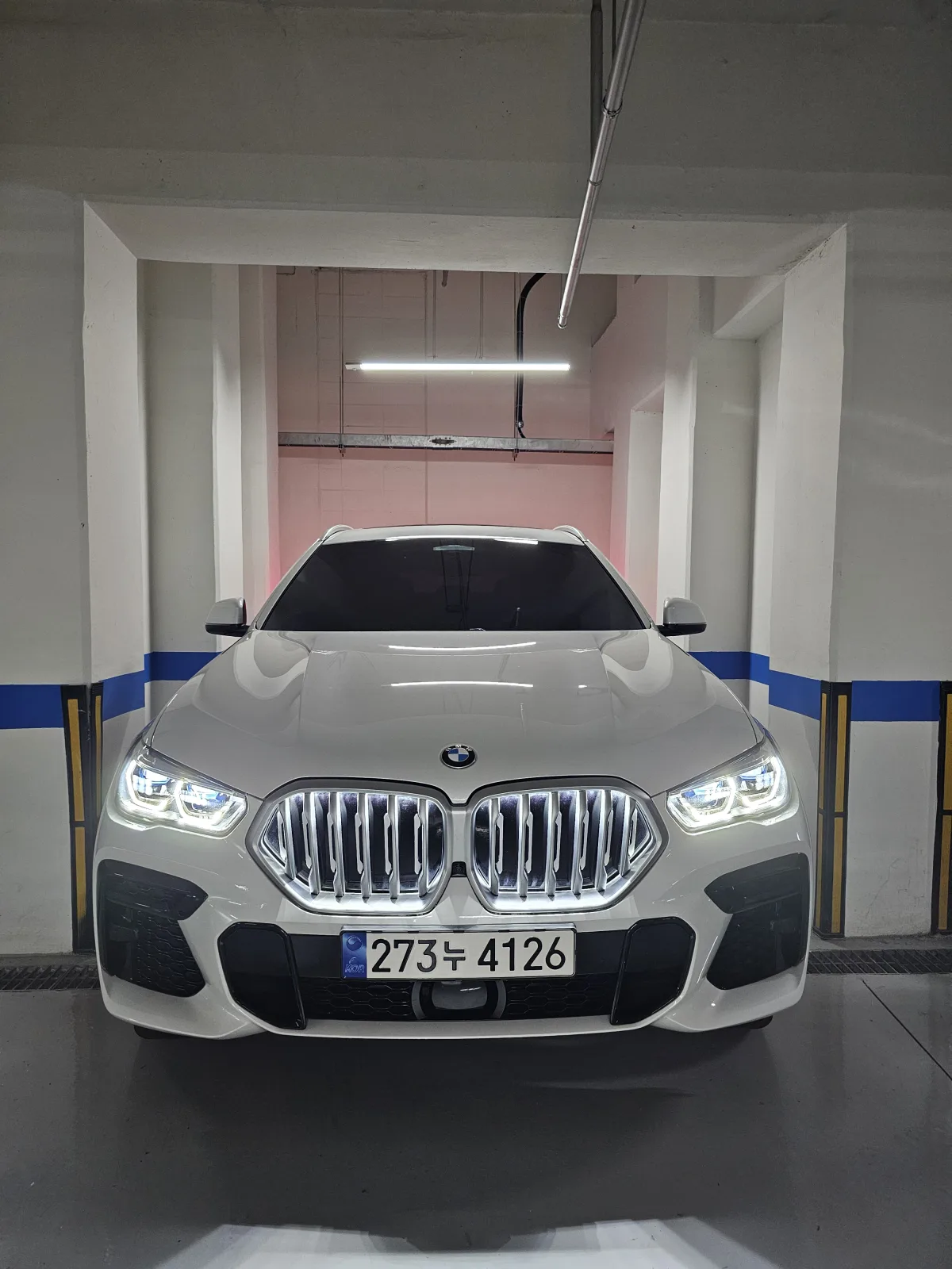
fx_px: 843
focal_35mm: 23
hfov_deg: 58.9
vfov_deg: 73.9
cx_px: 476
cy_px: 634
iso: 640
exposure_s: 1/27.1
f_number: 1.7
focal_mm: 6.3
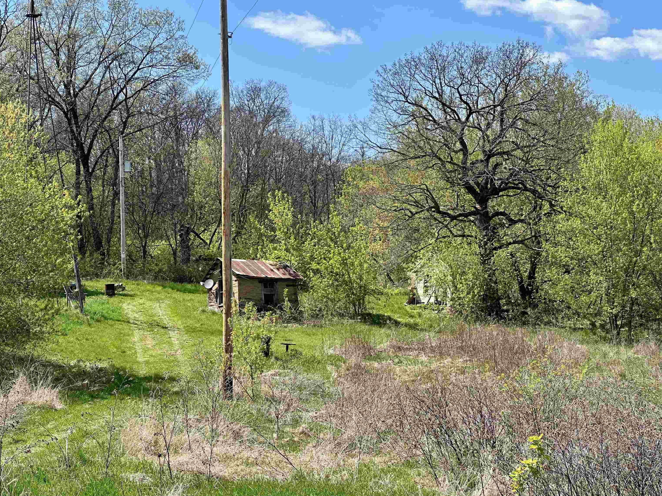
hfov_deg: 25.0
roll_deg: +1.3
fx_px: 1492
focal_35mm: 78
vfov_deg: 18.9
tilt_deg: +2.7
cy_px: 247
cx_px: 334
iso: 32
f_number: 2.8
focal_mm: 9
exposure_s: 1/477
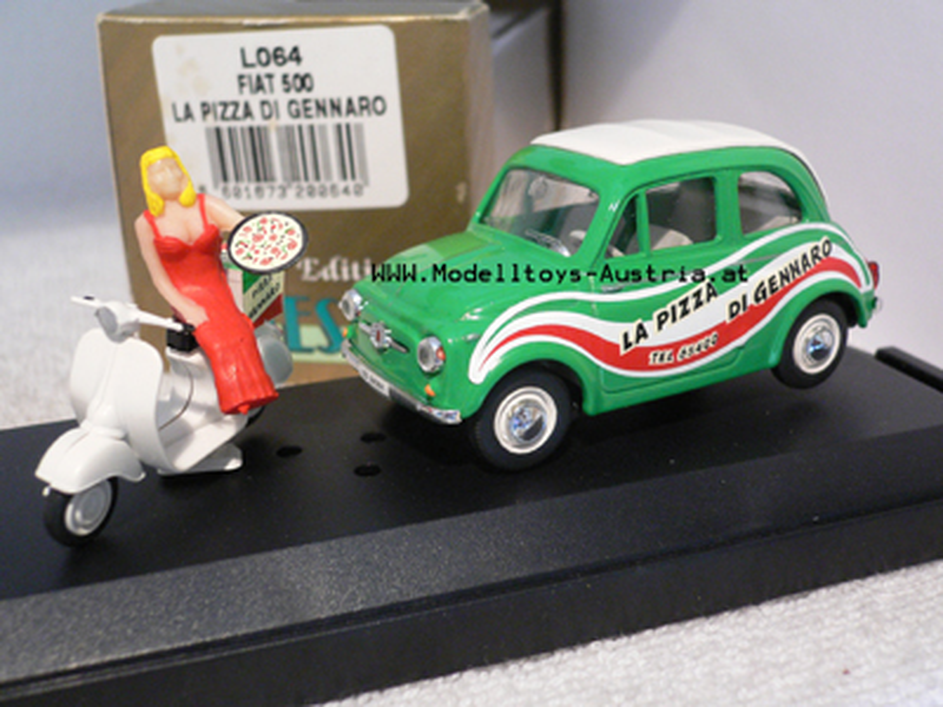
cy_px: 354
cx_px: 472
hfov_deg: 45.8
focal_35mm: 41
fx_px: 1117
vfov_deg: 35.1
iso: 200
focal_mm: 6.8
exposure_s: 1/13
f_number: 3.1
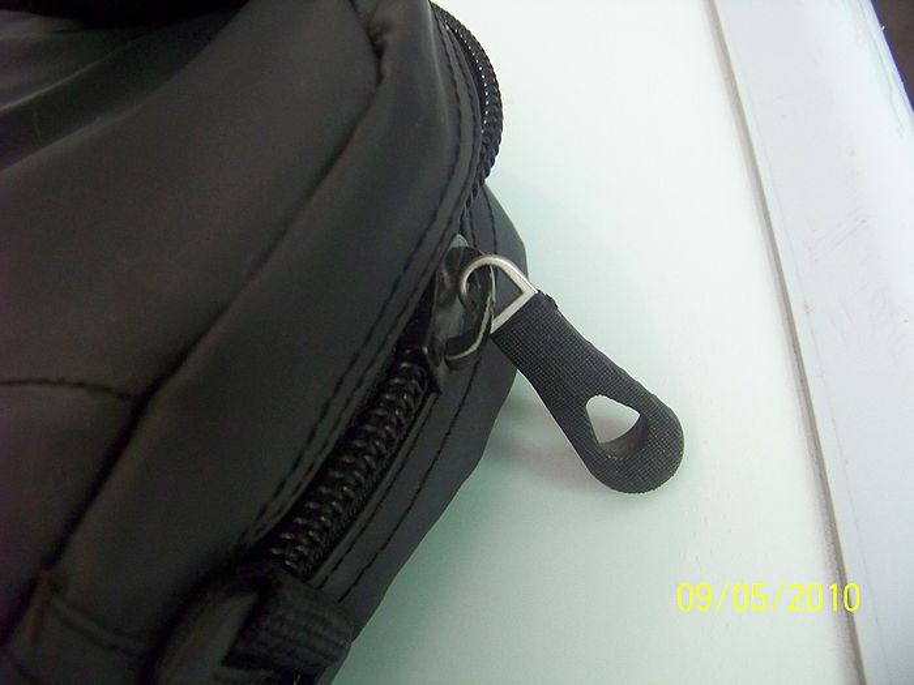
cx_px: 457
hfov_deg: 51.4
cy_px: 342
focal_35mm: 36
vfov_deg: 39.7
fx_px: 951
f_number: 2.8
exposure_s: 1/10
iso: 400
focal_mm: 5.85
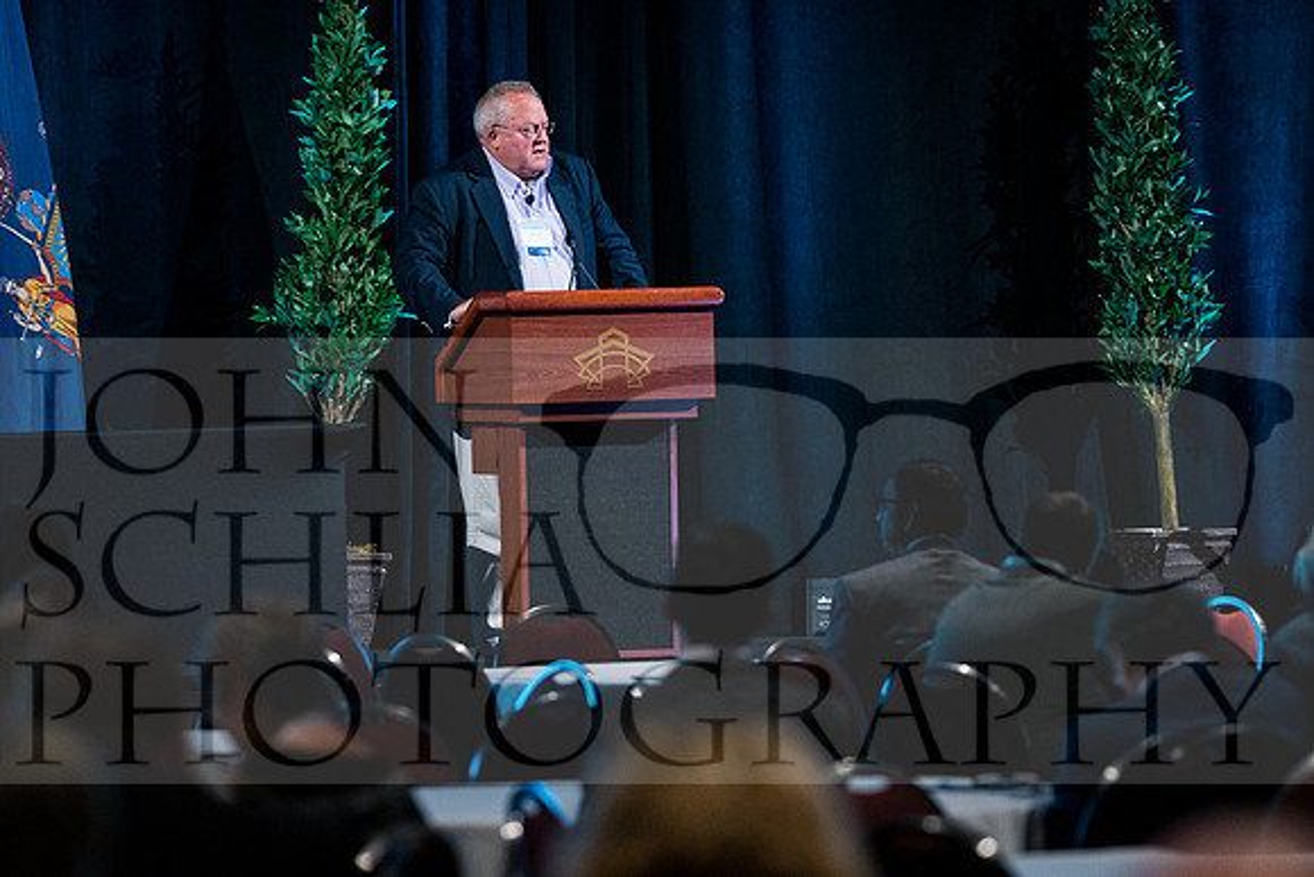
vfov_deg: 4.6
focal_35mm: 300
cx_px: 657
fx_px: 10952
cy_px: 438
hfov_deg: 6.9
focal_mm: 200
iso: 3200
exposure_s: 1/125
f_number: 3.5
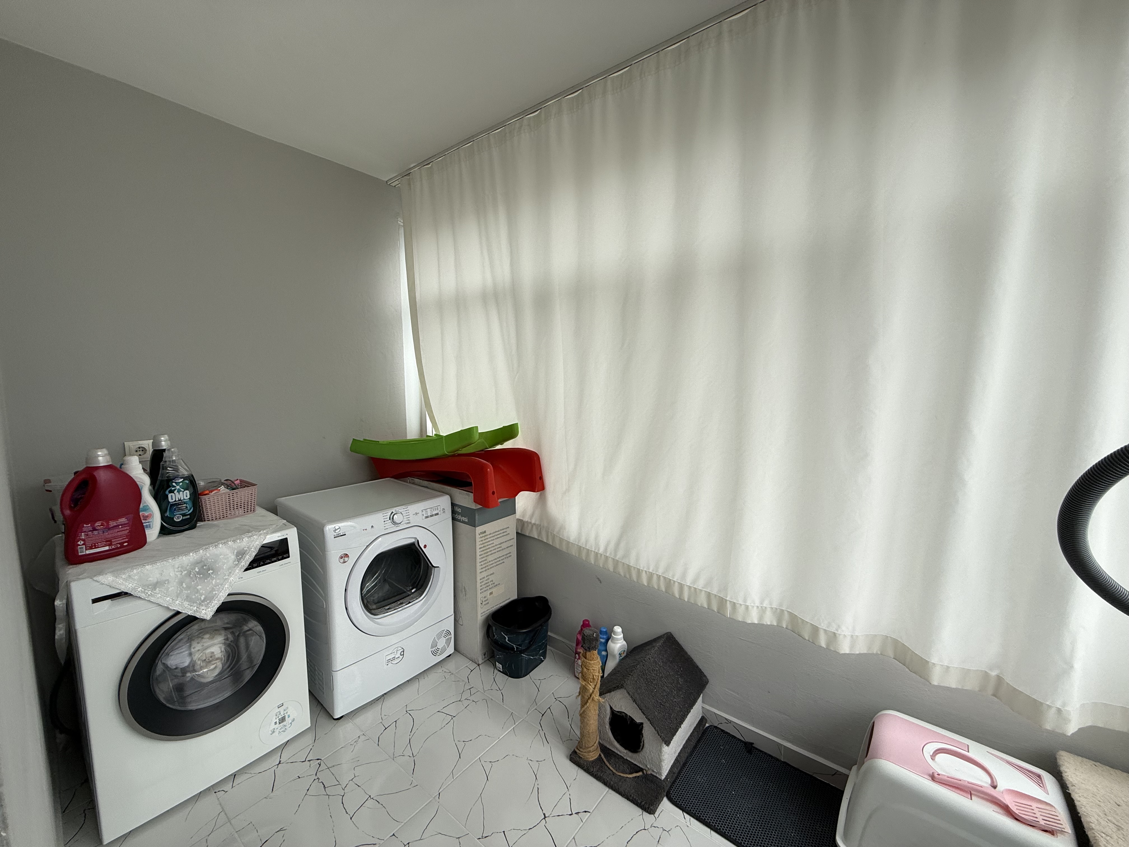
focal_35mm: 14
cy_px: 424
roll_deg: -0.1
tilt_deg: -6.3
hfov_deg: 102.1
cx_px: 564
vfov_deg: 85.7
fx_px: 457
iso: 50
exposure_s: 1/338
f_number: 2.2
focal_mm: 2.22
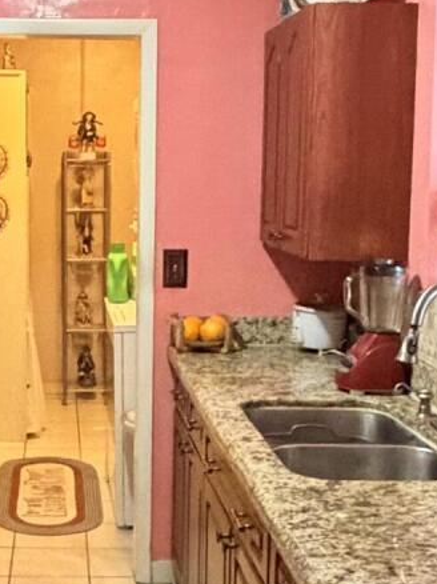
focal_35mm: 64
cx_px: 69
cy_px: 293
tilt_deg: -6.8
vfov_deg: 30.3
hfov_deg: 22.5
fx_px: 1078
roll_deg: -0.4
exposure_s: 1/40
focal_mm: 2.22
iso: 1250
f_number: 2.2
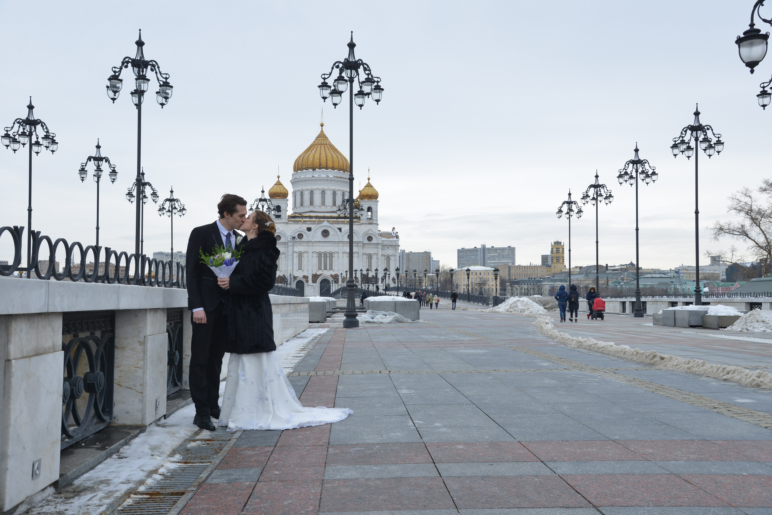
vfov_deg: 37.9
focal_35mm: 35
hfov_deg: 54.4
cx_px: 386
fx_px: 751
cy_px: 258
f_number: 7.1
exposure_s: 1/125
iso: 500
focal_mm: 35
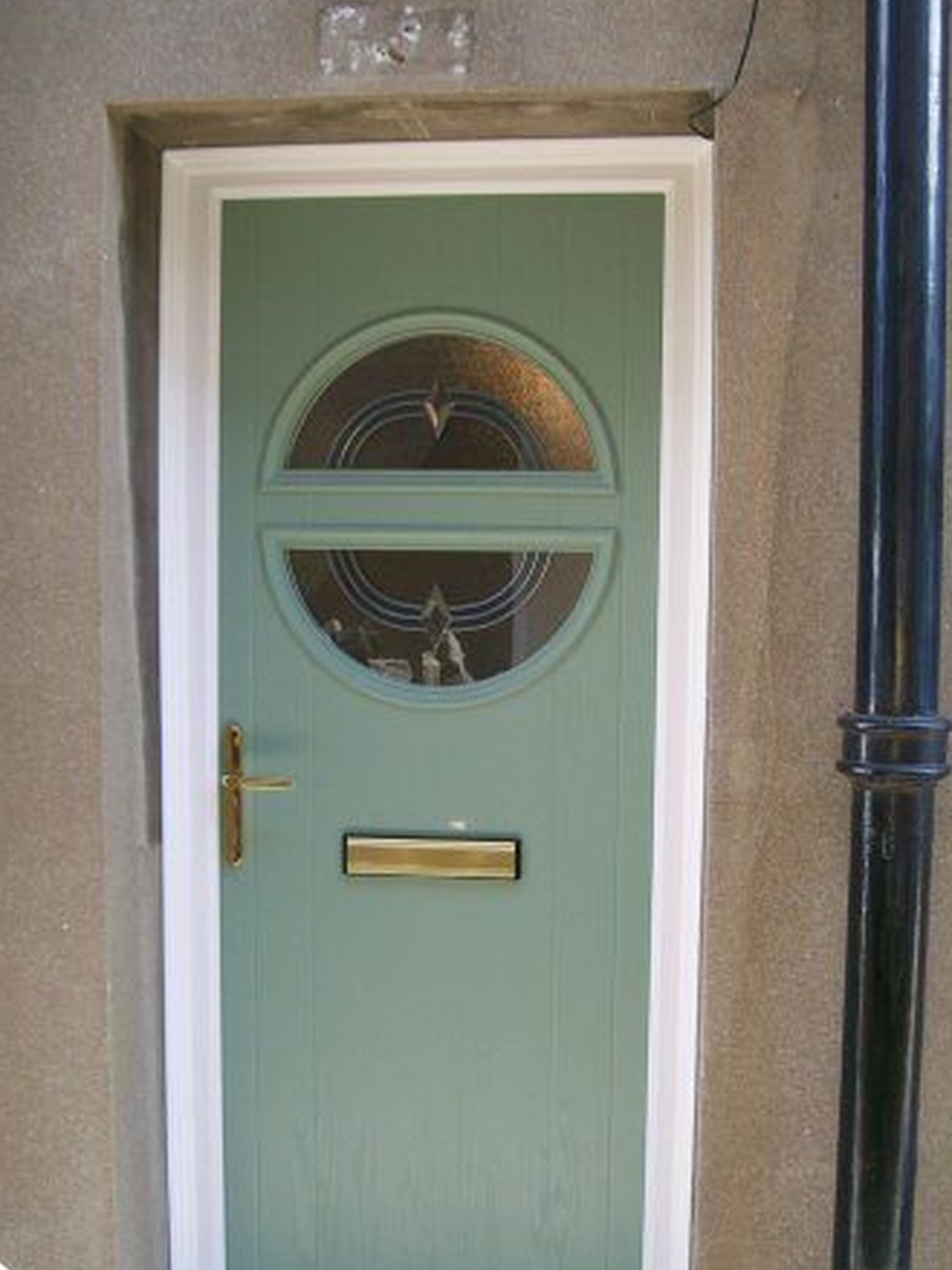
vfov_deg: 44.7
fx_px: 1541
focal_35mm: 42
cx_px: 524
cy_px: 723
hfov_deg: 34.3
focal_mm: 6
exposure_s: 1/176
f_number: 2.7
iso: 80
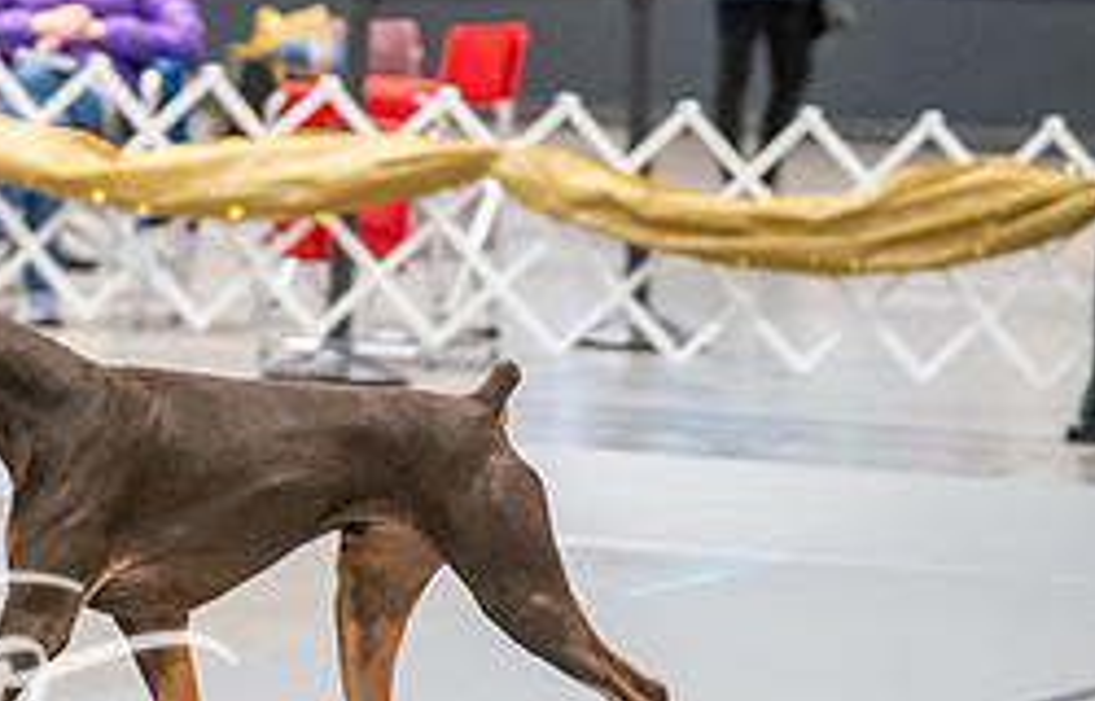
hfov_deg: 6.1
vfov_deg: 3.9
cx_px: -78
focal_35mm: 339
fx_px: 10185
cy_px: 51
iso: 6400
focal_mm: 120
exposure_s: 1/250
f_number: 2.8
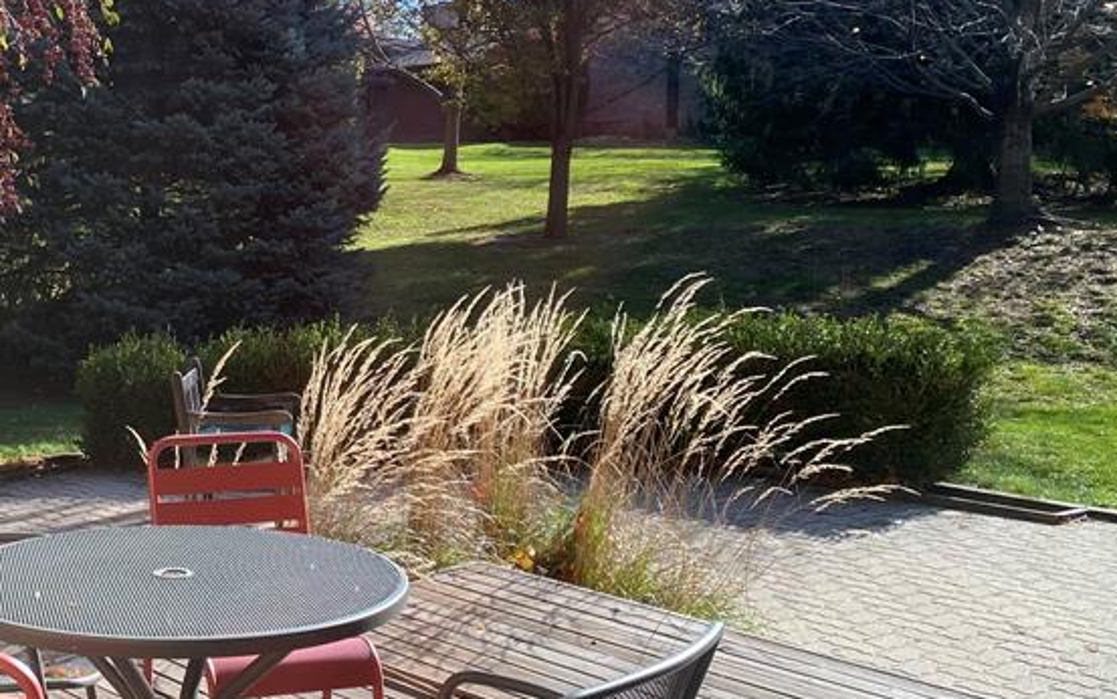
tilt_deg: -7.1
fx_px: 1553
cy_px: 398
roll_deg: +0.6
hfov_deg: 37.5
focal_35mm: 51
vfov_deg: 25.3
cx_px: 162
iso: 32
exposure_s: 1/524
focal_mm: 4.25
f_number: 1.8
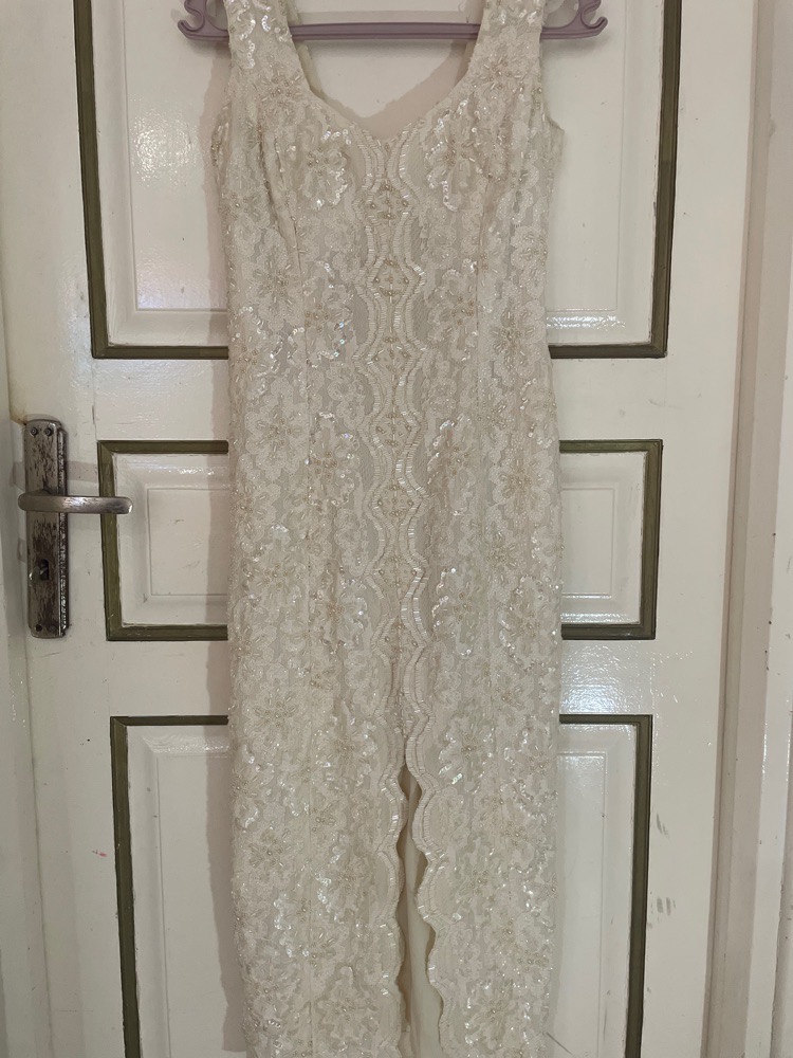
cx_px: 396
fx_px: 794
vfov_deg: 67.3
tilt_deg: -7.5
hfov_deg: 53.1
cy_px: 529
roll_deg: +0.8
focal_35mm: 26
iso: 400
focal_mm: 4.2
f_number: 1.6
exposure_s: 1/60
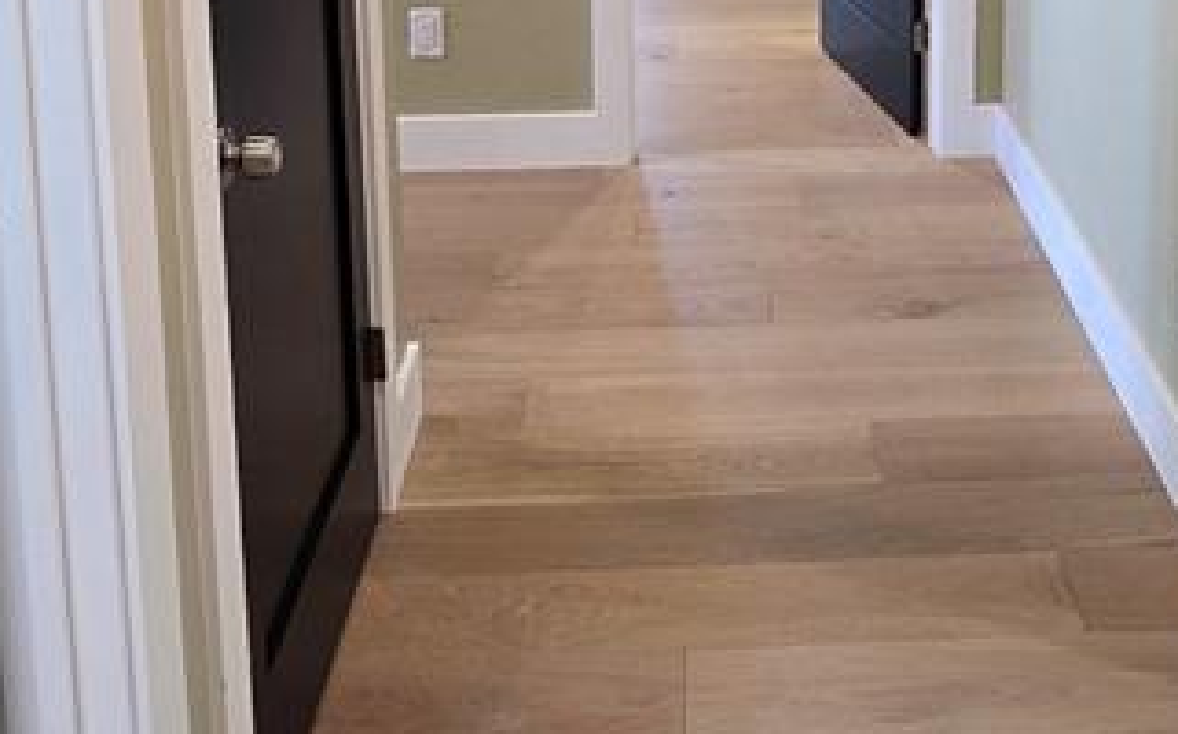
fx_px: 1411
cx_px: 756
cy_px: -237
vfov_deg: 25.0
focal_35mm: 44
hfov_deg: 44.8
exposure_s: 1/60
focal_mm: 2.2
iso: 200
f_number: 2.2
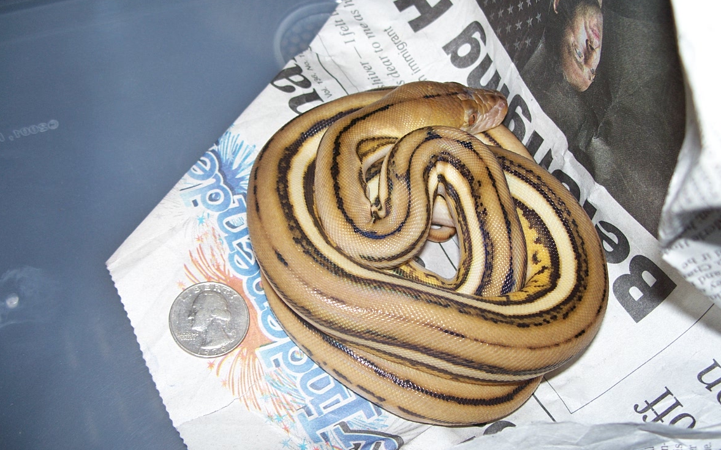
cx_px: 364
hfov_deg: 49.3
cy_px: 230
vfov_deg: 32.0
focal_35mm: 40
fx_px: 786
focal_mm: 7.8
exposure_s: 1/60
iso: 80
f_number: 2.8
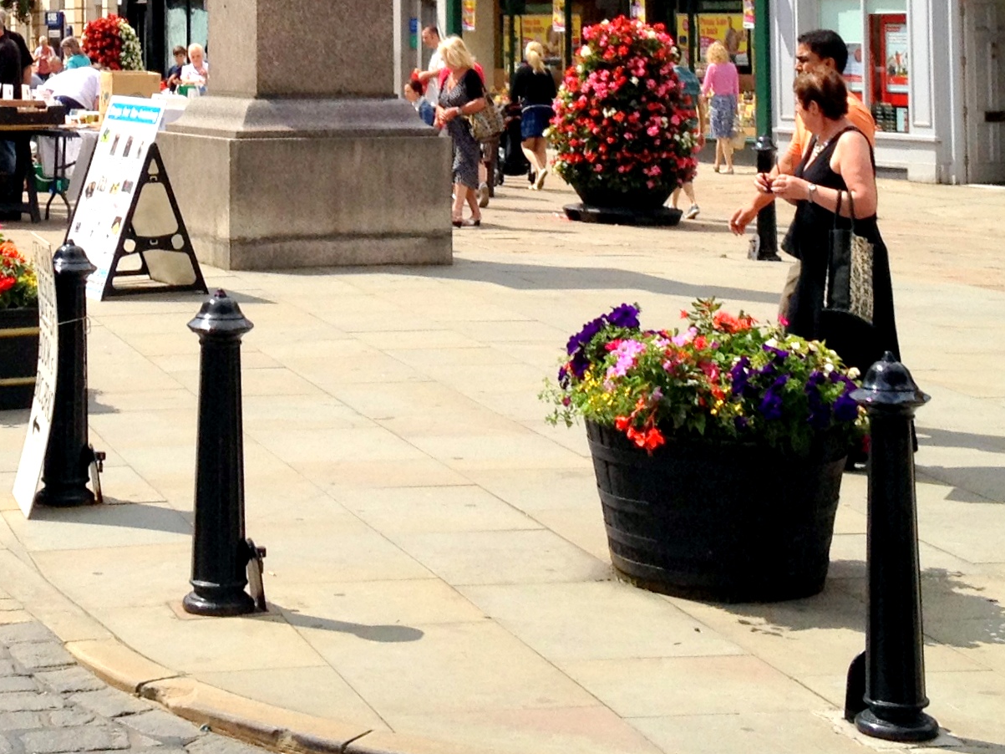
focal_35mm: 95
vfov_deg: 15.0
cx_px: 261
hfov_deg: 20.5
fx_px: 2758
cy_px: -160
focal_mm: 4.28
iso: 64
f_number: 2.4
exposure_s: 1/2304
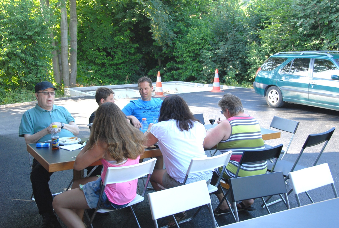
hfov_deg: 47.8
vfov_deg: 33.2
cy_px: 114
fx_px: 382
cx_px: 170
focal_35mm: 40
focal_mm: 27
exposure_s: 1/100
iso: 320
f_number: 5
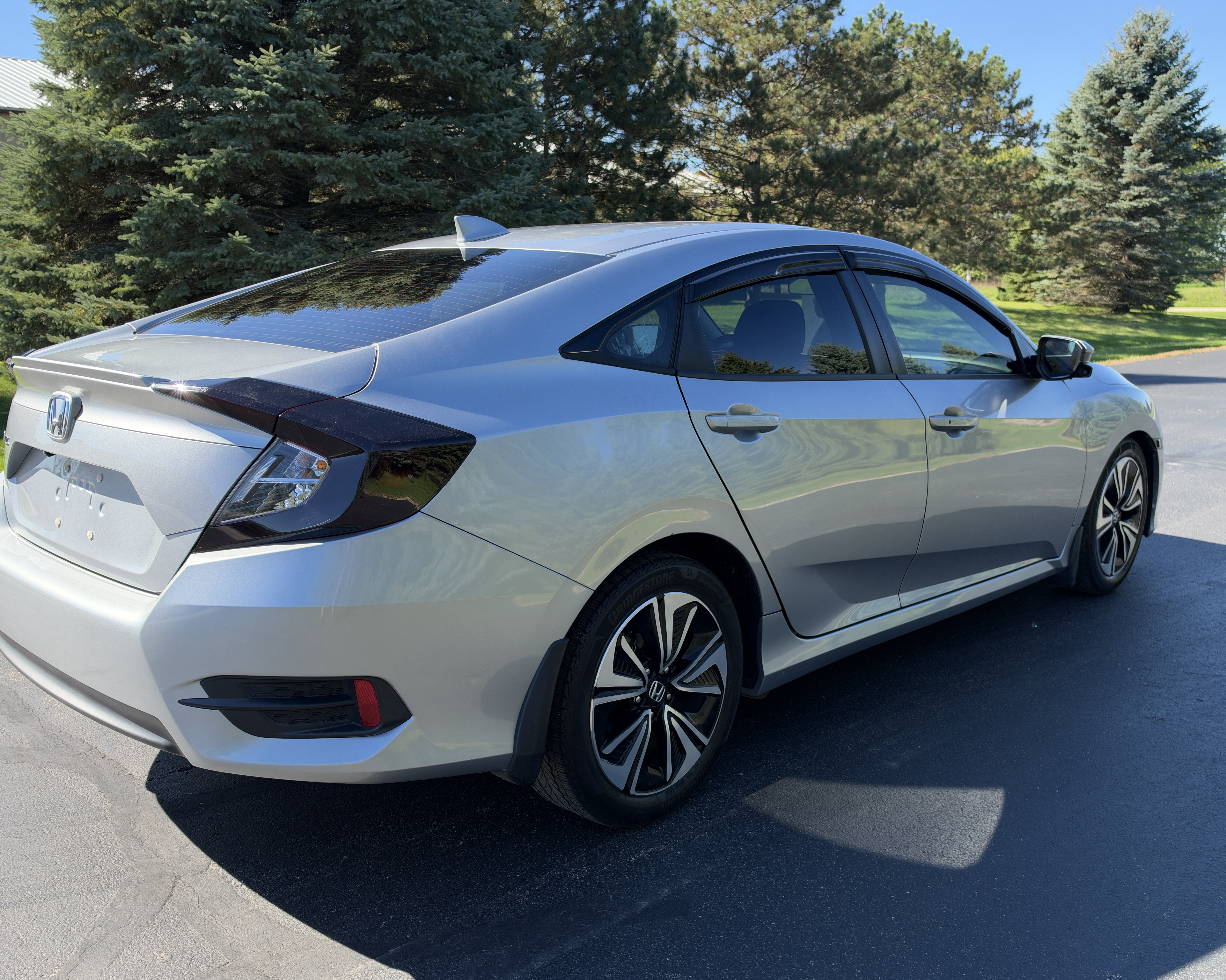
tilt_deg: -11.3
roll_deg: +1.9
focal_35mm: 30
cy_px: 507
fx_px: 1089
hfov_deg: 58.8
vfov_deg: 48.5
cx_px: 600
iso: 100
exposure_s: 1/1222
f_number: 1.8
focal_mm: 6.93
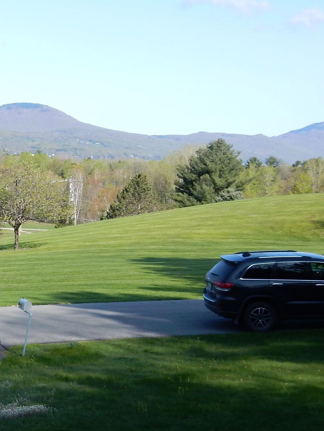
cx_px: -138
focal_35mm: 93
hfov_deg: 14.9
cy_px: 253
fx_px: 1161
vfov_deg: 21.1
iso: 125
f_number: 4.2
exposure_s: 1/640
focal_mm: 7.6
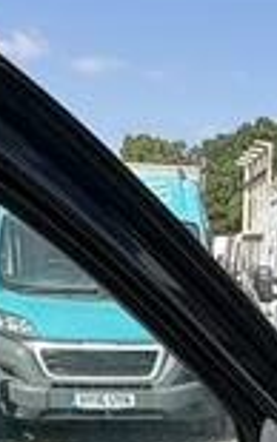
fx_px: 1038
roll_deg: +0.7
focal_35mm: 86
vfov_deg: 21.5
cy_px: 596
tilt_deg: -9.7
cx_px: 505
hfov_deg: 13.6
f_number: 2.2
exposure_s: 1/569
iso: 50
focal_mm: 2.22
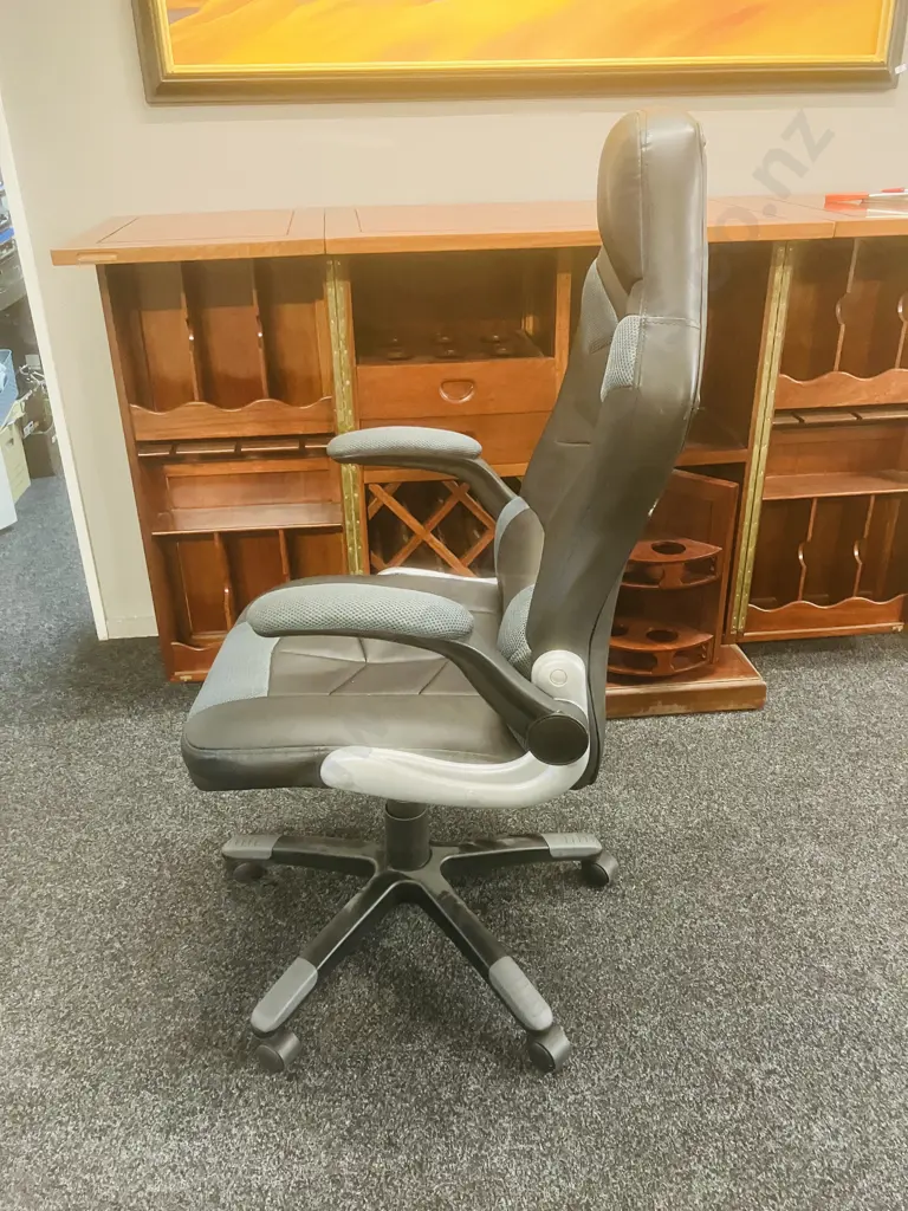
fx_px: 979
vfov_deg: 63.4
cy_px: 606
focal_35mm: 28
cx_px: 454
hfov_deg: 49.7
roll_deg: +1.0
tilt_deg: -24.8
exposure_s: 1/25
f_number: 1.8
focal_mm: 3.99
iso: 400
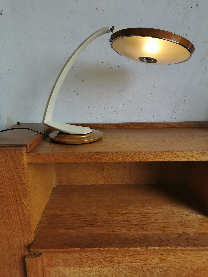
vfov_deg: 65.3
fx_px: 216
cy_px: 138
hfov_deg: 51.4
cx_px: 104
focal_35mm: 27
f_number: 1.8
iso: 50
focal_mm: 5.58
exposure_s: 1/326
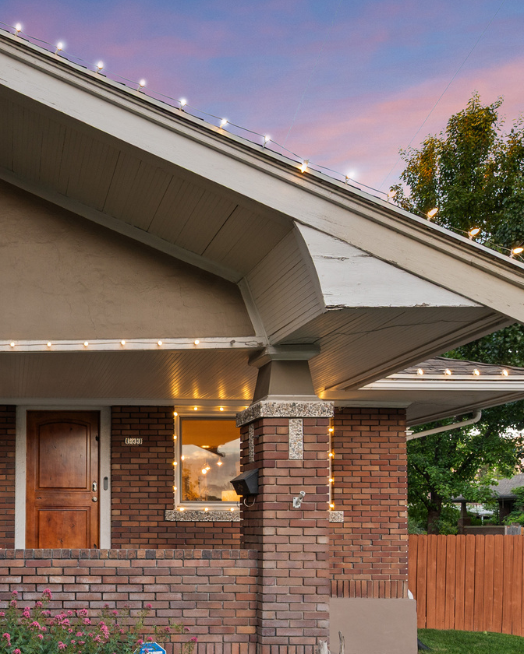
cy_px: 513
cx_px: 19
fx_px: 620
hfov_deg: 40.9
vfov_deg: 52.5
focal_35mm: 32
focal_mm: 14
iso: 500
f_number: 7.1
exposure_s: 1/20
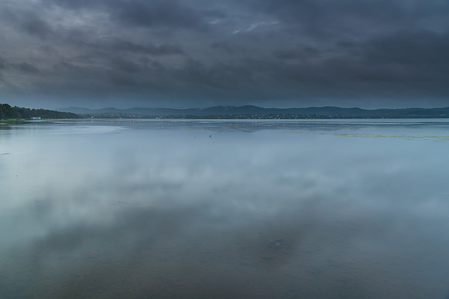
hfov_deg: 59.9
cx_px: 224
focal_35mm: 31
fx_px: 389
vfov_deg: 42.1
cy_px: 150
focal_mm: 31
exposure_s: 5
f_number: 9
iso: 100
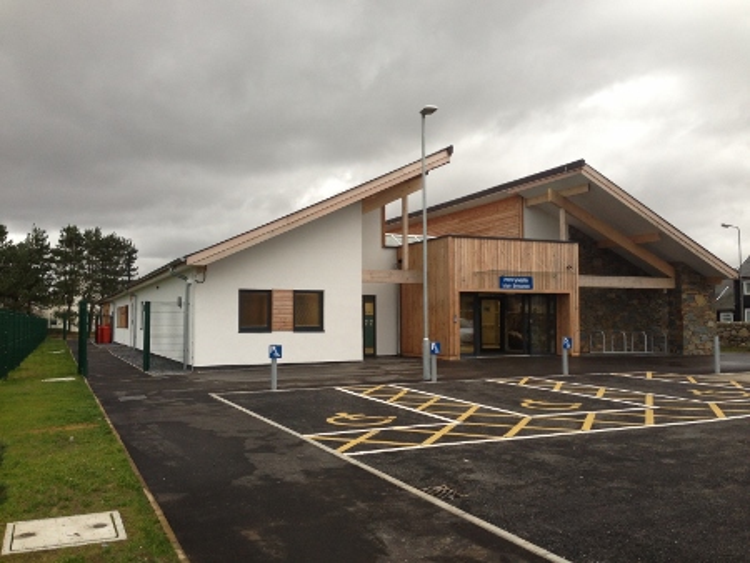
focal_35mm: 33
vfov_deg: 43.0
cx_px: 375
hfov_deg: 55.3
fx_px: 715
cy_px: 282
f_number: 2.4
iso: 50
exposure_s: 1/60
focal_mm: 4.13
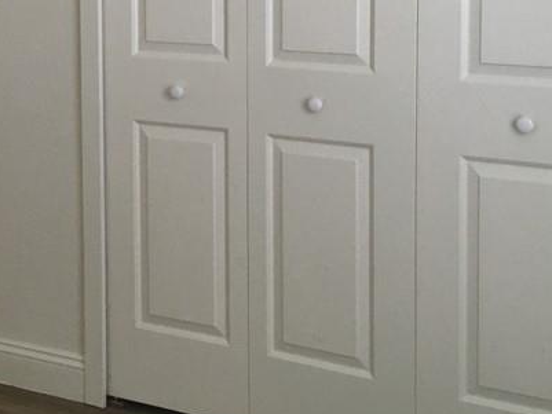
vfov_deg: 19.4
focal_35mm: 74
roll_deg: -1.1
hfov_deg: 25.8
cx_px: 102
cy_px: 11
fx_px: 1180
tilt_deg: -3.7
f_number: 2.2
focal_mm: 4.15
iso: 100
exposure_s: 1/30
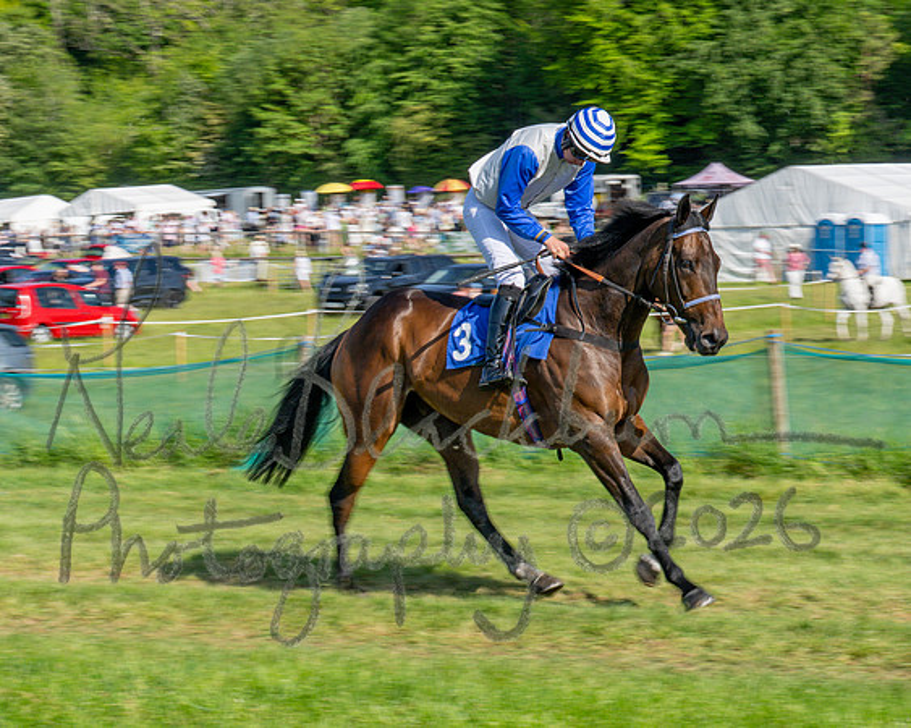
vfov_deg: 12.2
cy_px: 393
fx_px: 3420
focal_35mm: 127
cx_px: 305
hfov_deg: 15.1
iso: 100
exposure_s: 1/160
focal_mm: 70
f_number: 16
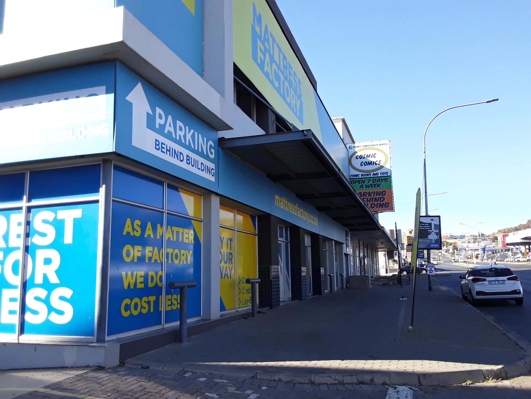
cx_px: 266
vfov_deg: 46.8
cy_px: 200
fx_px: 460
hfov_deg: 60.0
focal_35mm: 30
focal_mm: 2.2
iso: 40
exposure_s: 1/474
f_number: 1.9
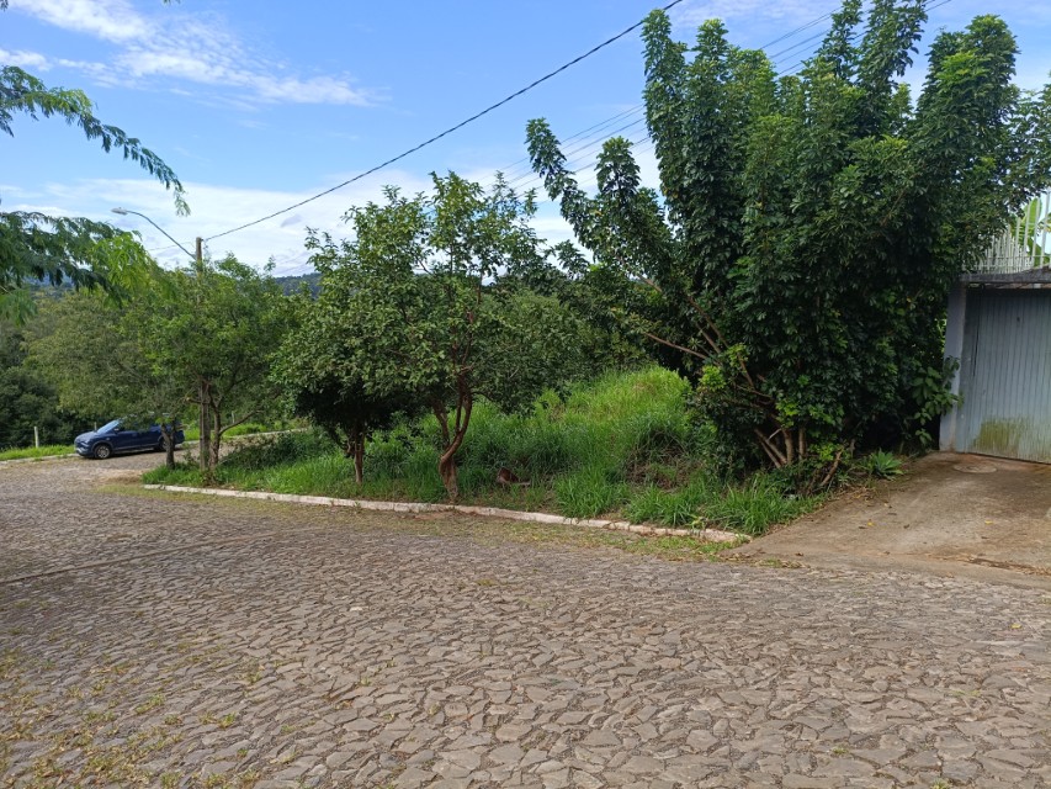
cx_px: 526
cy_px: 394
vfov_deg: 53.1
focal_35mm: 26
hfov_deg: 67.3
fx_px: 790
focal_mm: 4.94
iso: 62
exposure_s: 1/1145
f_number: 1.5
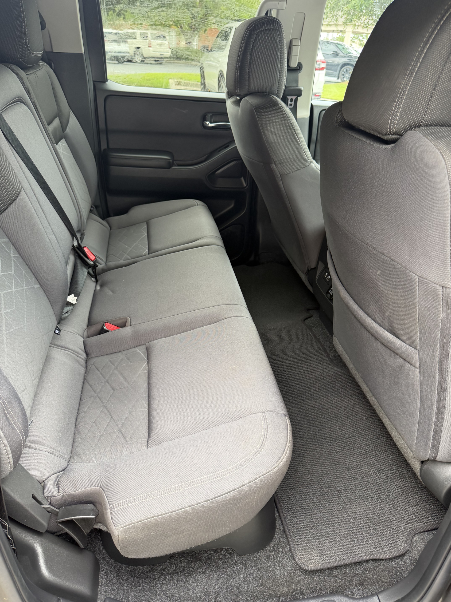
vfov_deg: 71.6
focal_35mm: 24
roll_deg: -4.1
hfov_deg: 56.8
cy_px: 301
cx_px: 226
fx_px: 417
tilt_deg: -31.7
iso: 200
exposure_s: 1/121
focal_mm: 6.76
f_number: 1.78
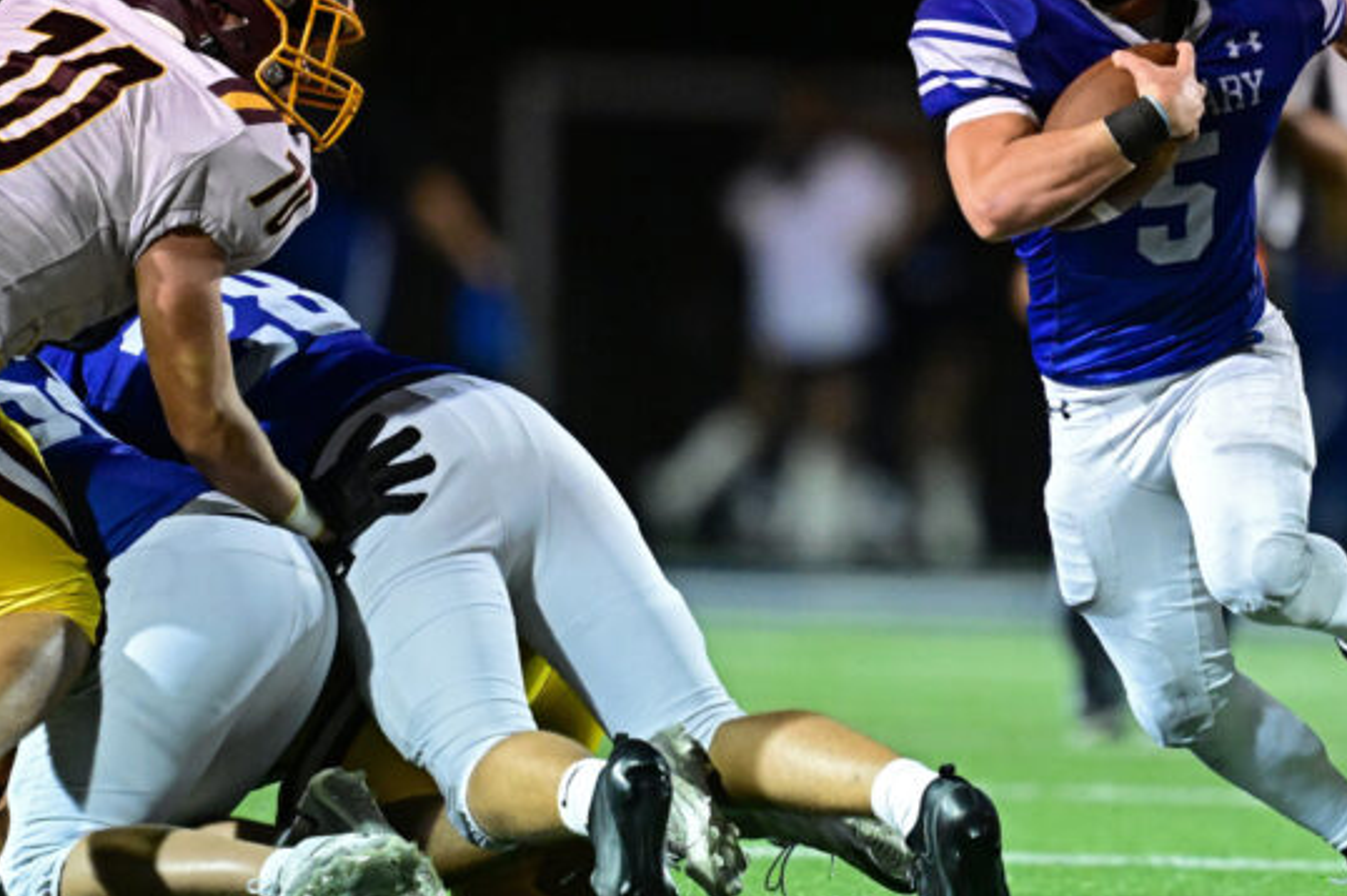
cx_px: 689
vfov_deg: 2.5
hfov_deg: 3.7
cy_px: 360
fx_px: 20865
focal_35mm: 558
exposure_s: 1/1000
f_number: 2.8
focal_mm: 400
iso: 8000
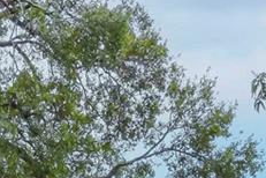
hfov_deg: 16.7
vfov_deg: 10.2
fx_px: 846
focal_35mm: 114
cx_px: -93
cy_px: 444
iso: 800
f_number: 14
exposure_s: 1/160
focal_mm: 11
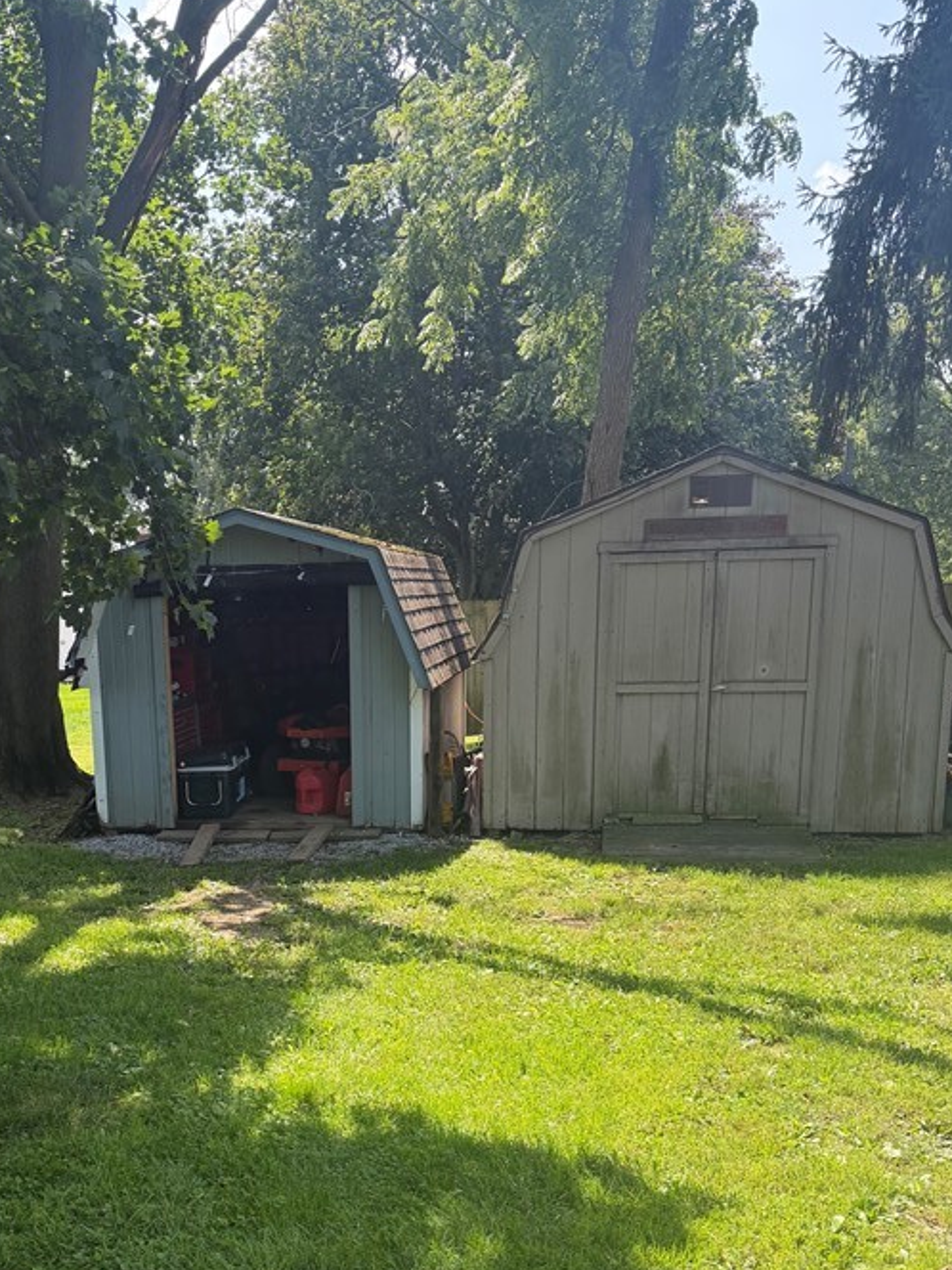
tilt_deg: -12.7
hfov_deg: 38.4
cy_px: 893
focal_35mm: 37
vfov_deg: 48.9
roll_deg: +1.4
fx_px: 1357
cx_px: 346
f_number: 1.78
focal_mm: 6.76
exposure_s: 1/1139
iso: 100
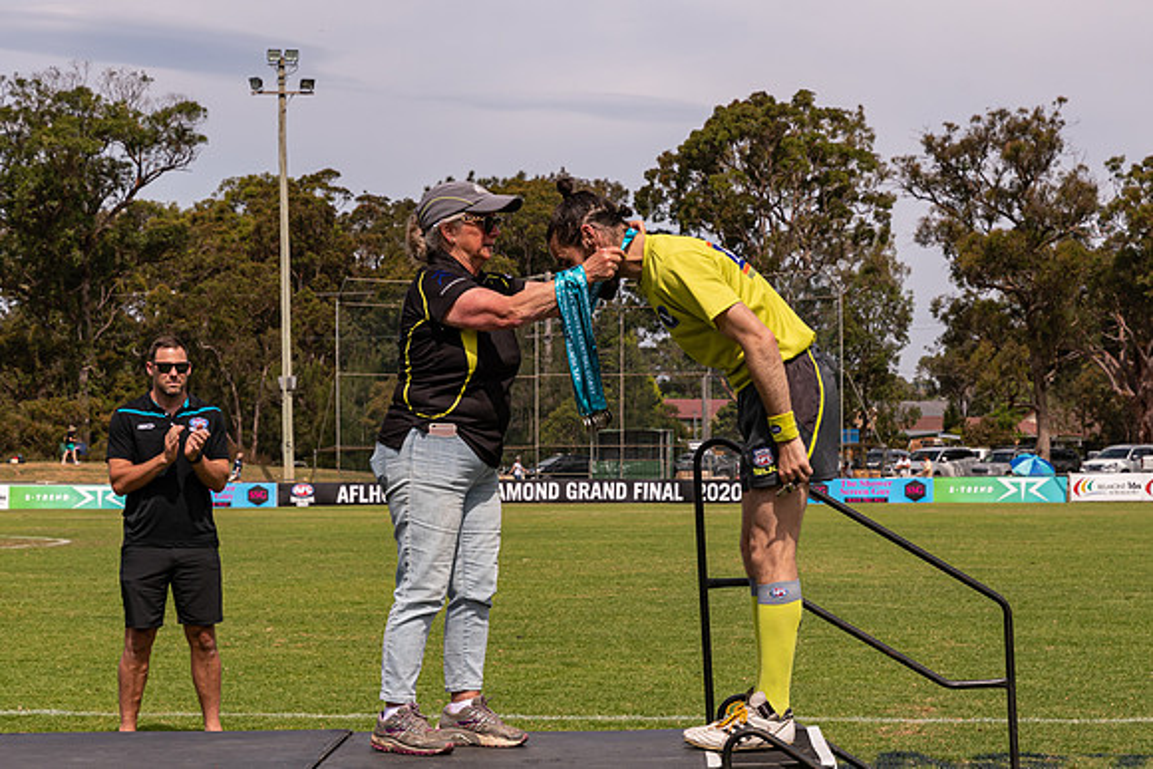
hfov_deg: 23.2
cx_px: 593
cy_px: 374
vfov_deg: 15.6
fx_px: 2808
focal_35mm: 88
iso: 200
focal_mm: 55
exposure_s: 1/800
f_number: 8
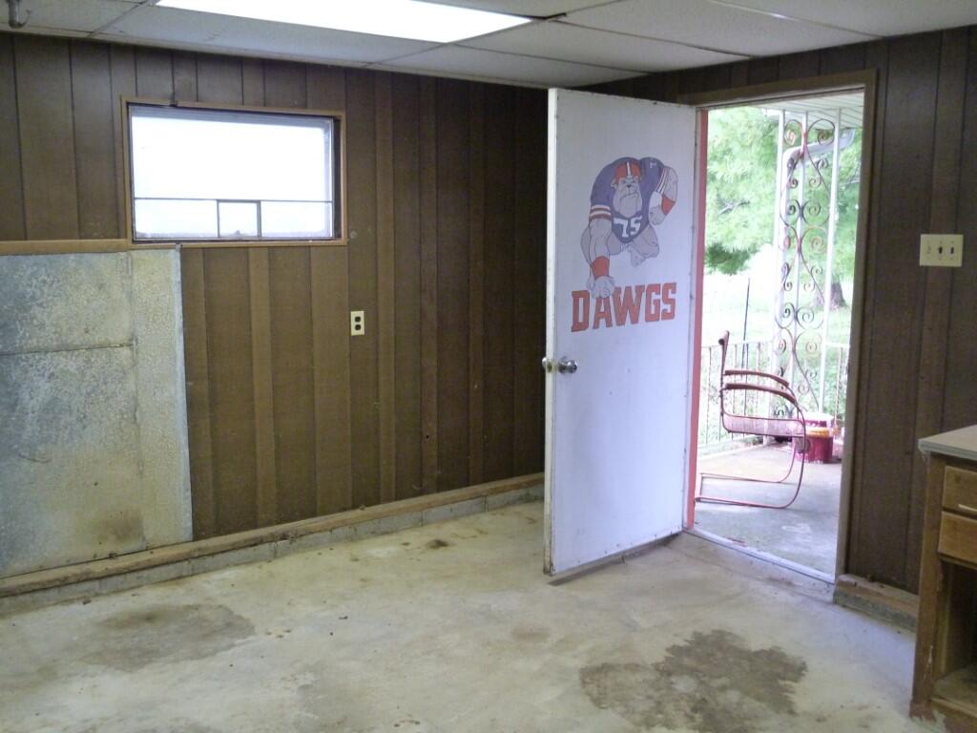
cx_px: 488
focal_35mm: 33
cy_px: 366
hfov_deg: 55.4
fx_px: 931
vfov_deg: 42.9
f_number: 3
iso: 400
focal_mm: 5.9
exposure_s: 1/40
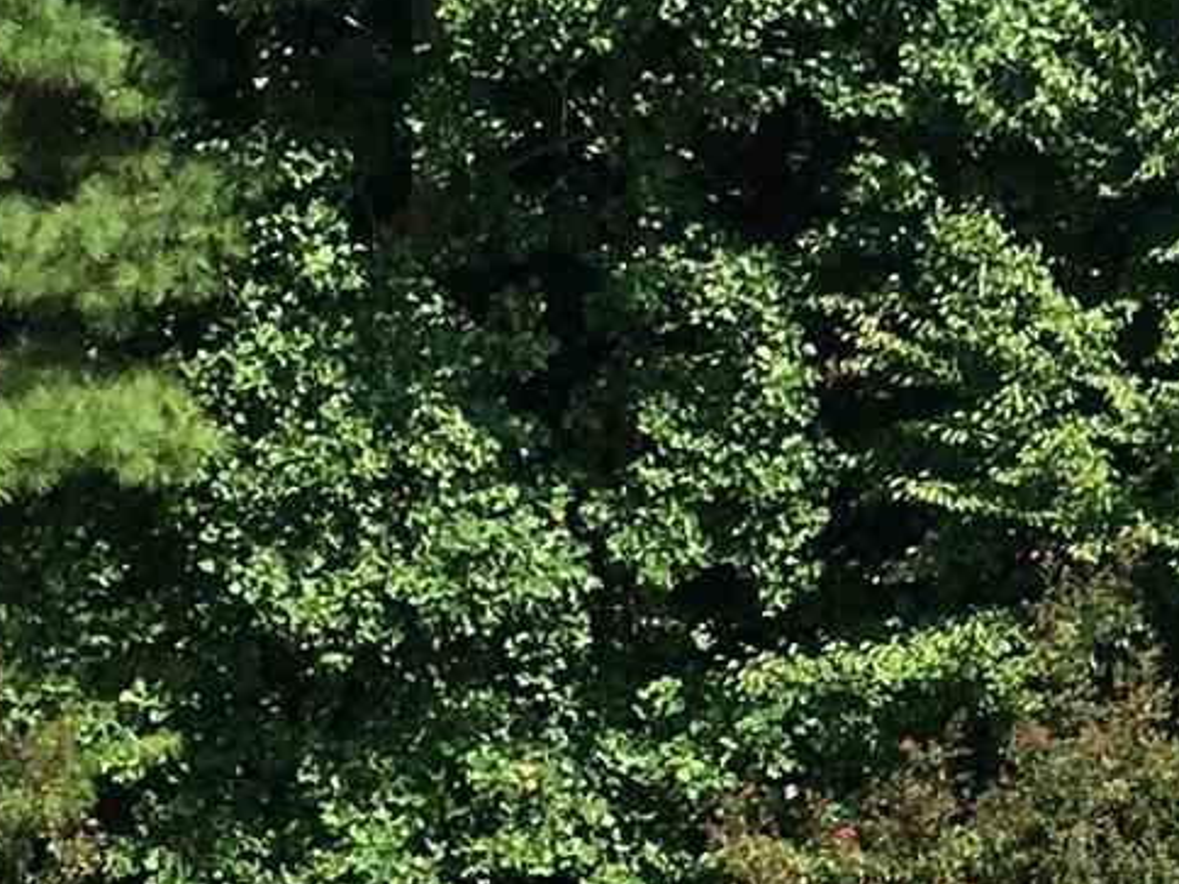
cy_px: 175
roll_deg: -2.1
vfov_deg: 8.1
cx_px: 1951
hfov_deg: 10.3
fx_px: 6267
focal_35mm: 184
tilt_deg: -0.3
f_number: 2.2
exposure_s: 1/1012
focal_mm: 4.15
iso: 25
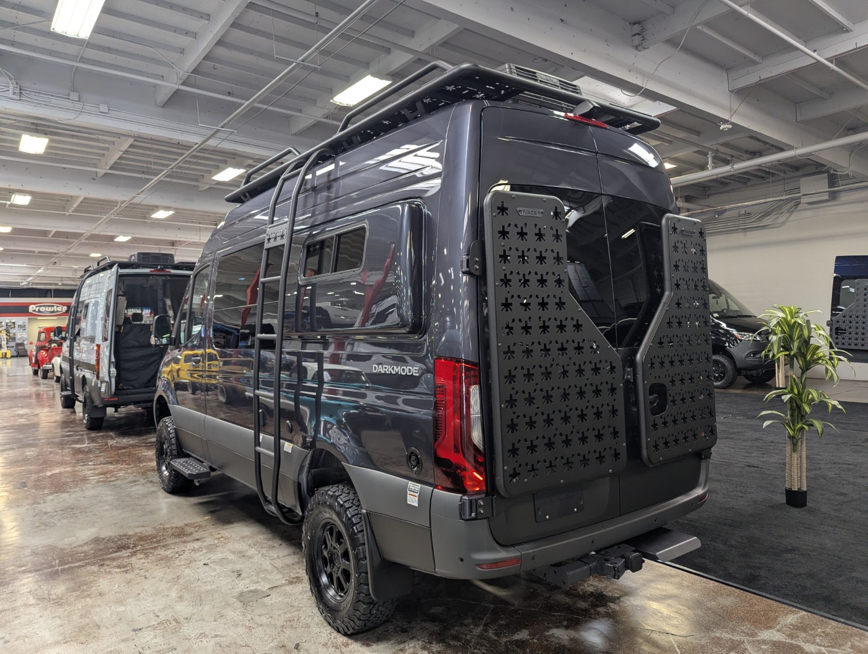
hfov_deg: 71.5
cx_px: 434
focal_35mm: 24
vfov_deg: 56.9
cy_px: 327
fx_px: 603
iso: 150
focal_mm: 6.81
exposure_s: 1/105
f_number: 1.85
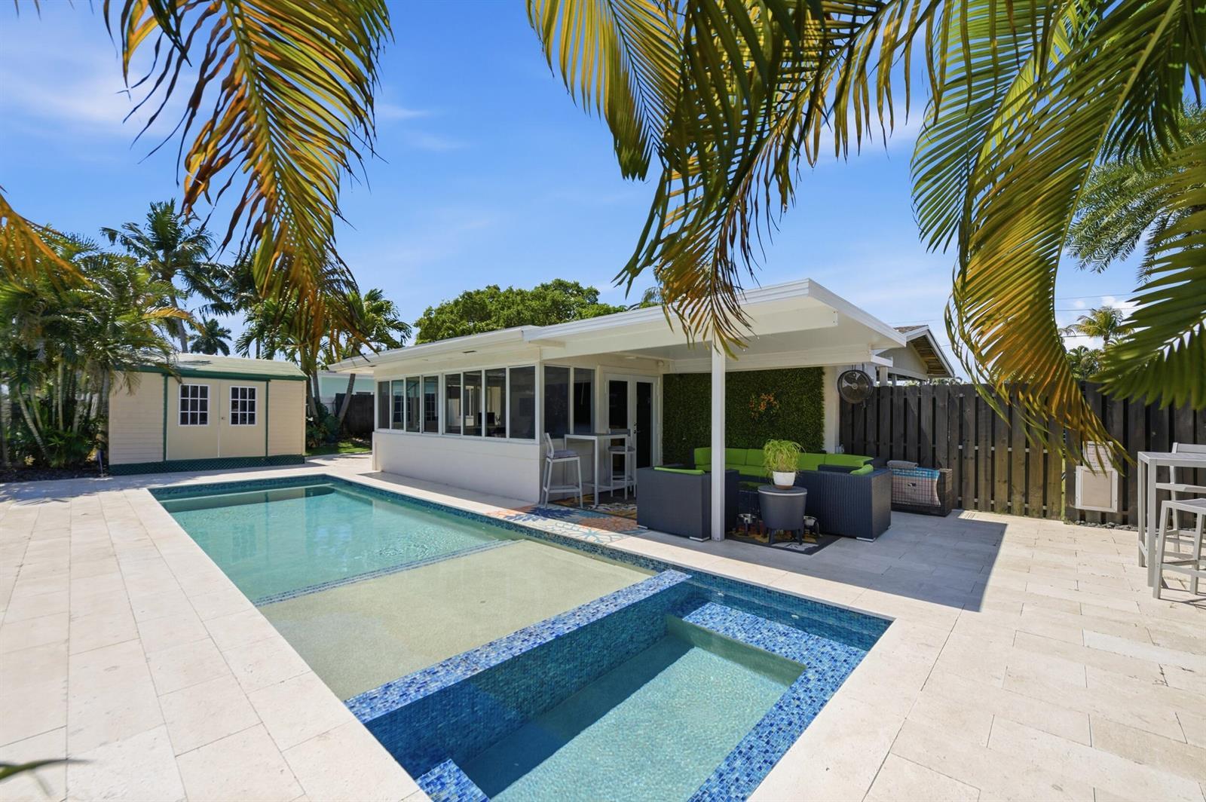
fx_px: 469
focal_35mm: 14
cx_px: 603
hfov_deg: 104.3
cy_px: 401
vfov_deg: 81.1
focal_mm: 14
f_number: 8
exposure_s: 1/8000
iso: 400
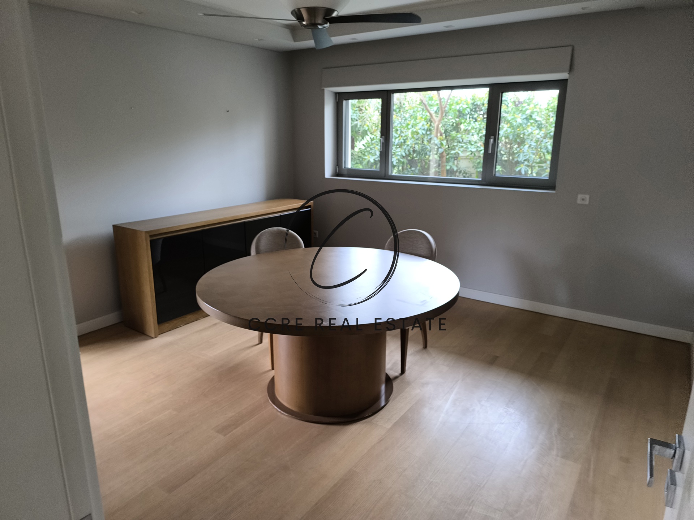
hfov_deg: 73.9
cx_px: 347
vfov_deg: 58.9
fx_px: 461
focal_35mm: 23
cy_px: 260
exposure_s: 1/100
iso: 640
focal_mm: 6.14
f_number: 1.65
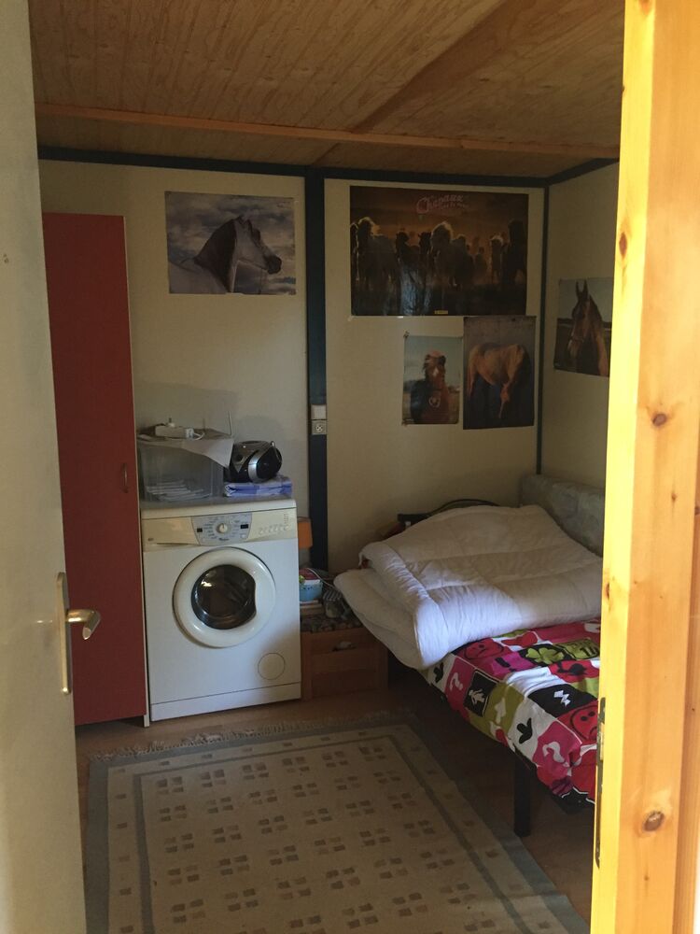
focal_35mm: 29
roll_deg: +0.4
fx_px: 782
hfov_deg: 48.2
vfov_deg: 61.7
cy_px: 467
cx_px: 350
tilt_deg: -8.8
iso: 250
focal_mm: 4.15
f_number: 2.2
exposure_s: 1/20
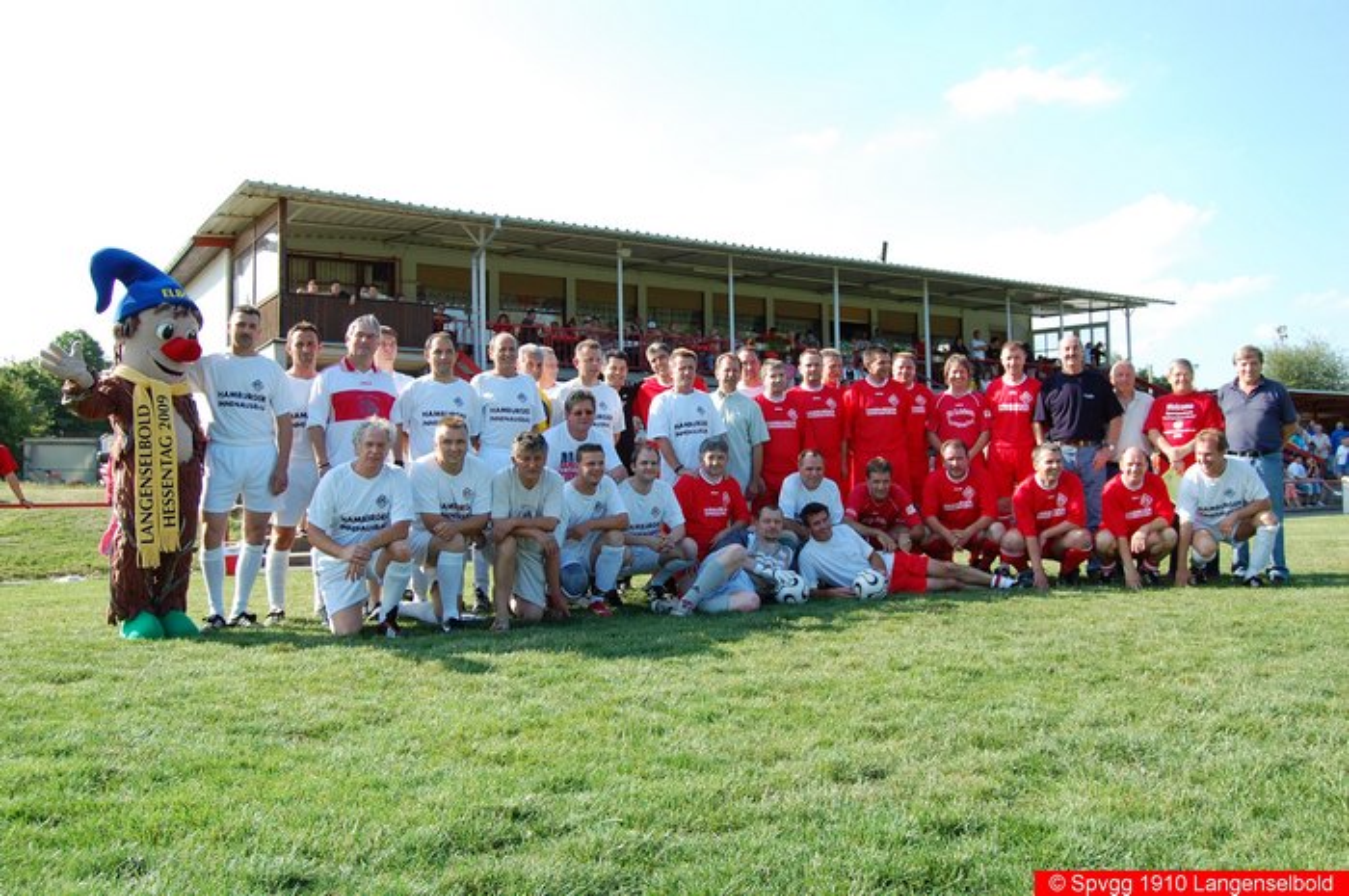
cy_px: 448
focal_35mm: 28
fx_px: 1067
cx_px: 674
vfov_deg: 45.6
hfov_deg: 64.6
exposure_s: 1/200
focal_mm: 19
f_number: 7.1
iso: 200
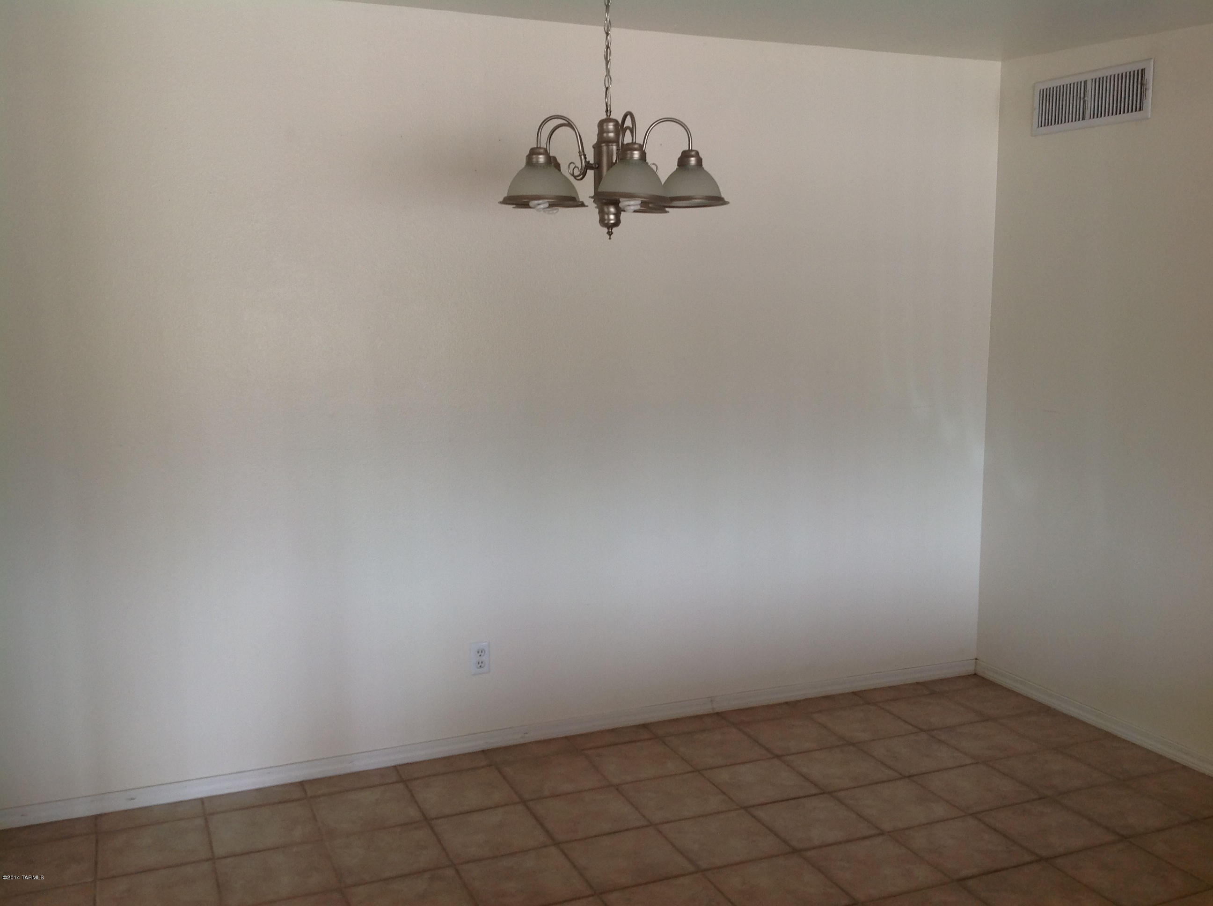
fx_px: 1225
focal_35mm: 35
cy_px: 453
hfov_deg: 52.7
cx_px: 606
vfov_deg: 40.6
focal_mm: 4.28
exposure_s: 1/24
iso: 64
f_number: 2.4
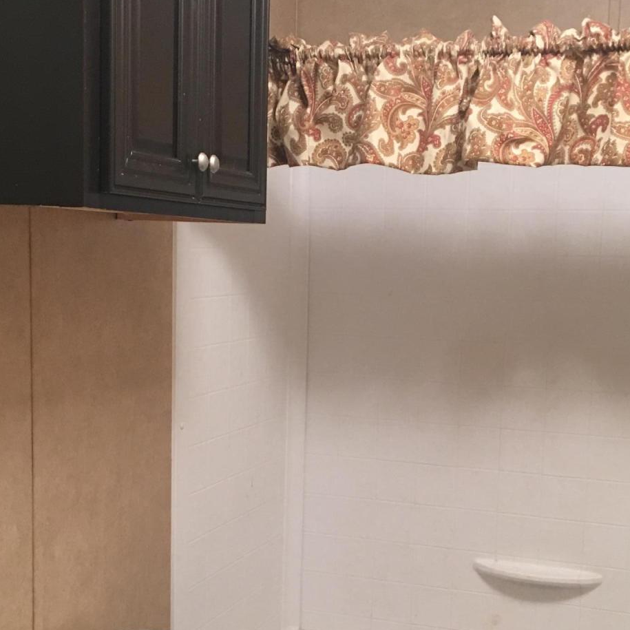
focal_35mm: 56
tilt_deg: -8.6
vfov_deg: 30.3
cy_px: 418
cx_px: 292
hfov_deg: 30.5
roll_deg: -0.5
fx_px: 1153
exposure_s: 1/15
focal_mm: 4.15
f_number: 2.2
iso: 80
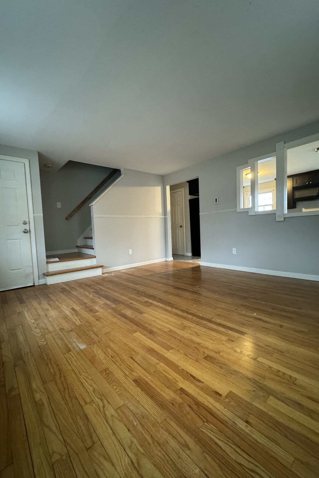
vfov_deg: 100.4
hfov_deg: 77.2
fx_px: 199
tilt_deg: -3.5
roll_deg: +2.0
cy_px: 242
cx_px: 150
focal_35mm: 15
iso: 1000
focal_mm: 2.22
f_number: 2.2
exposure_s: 1/40
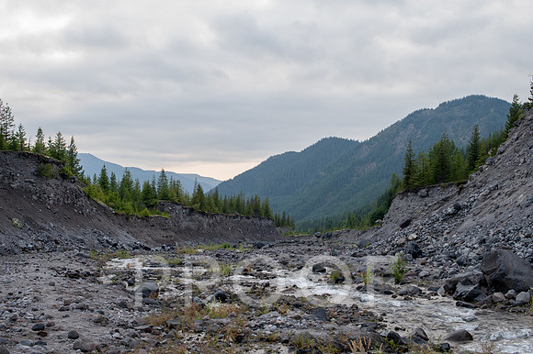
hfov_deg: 45.5
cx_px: 266
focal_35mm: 43
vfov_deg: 31.2
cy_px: 177
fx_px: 636
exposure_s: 1/20
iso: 400
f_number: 8
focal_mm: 29
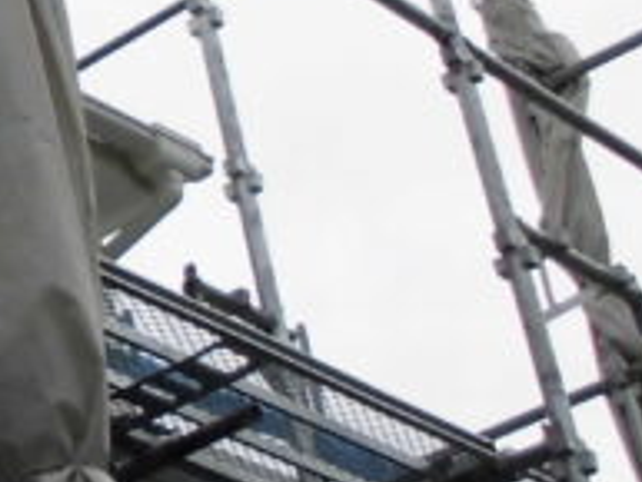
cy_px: 37
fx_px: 2561
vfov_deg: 10.7
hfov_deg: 12.6
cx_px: -642
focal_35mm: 138
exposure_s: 1/200
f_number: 3.5
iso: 100
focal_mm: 4.6
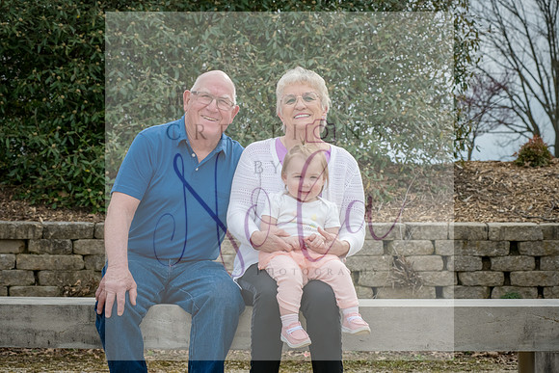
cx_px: 280
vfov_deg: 15.9
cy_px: 186
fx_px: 1336
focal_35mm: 86
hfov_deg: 23.6
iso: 400
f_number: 10
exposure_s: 1/640
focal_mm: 86
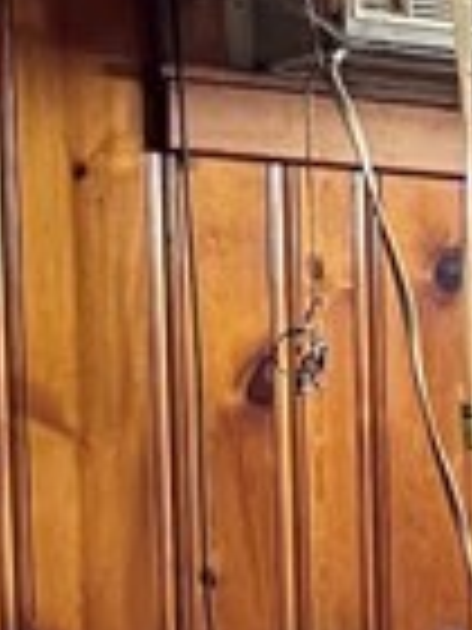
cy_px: 1102
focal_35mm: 190
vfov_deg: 9.9
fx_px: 3454
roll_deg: +0.6
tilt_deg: -8.7
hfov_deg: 7.6
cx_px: 805
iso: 400
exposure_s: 1/40
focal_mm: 5.1
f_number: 1.6
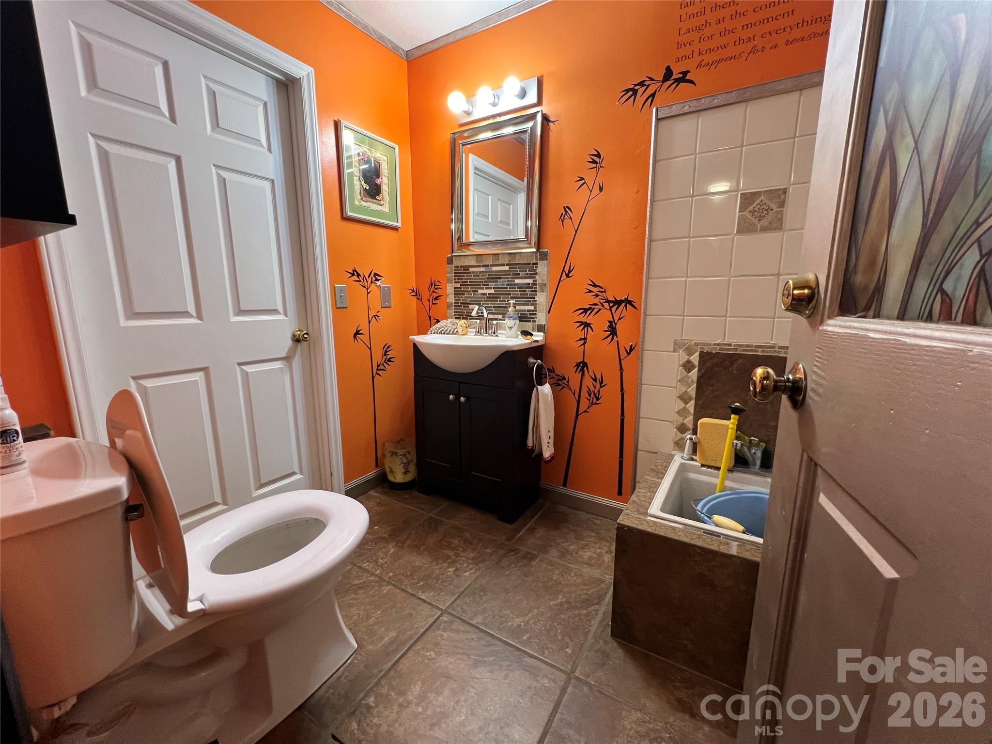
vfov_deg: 89.9
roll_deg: +0.7
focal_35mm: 13
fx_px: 373
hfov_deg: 106.2
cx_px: 496
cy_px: 372
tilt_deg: -10.2
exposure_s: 1/60
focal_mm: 1.57
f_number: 1.8
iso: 320
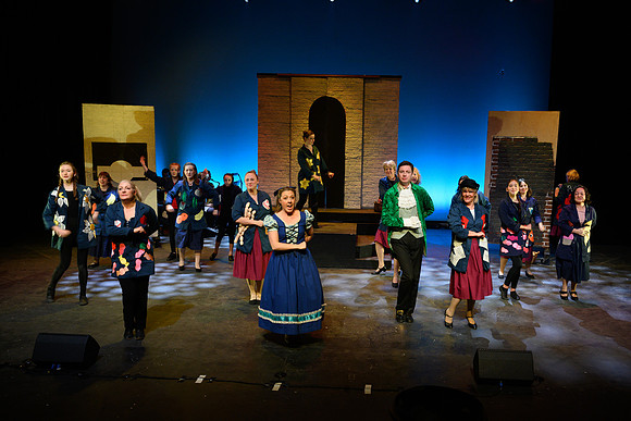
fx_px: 572
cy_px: 232
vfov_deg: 40.4
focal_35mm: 33
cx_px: 350
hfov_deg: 57.6
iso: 800
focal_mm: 28
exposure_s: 1/80
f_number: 5
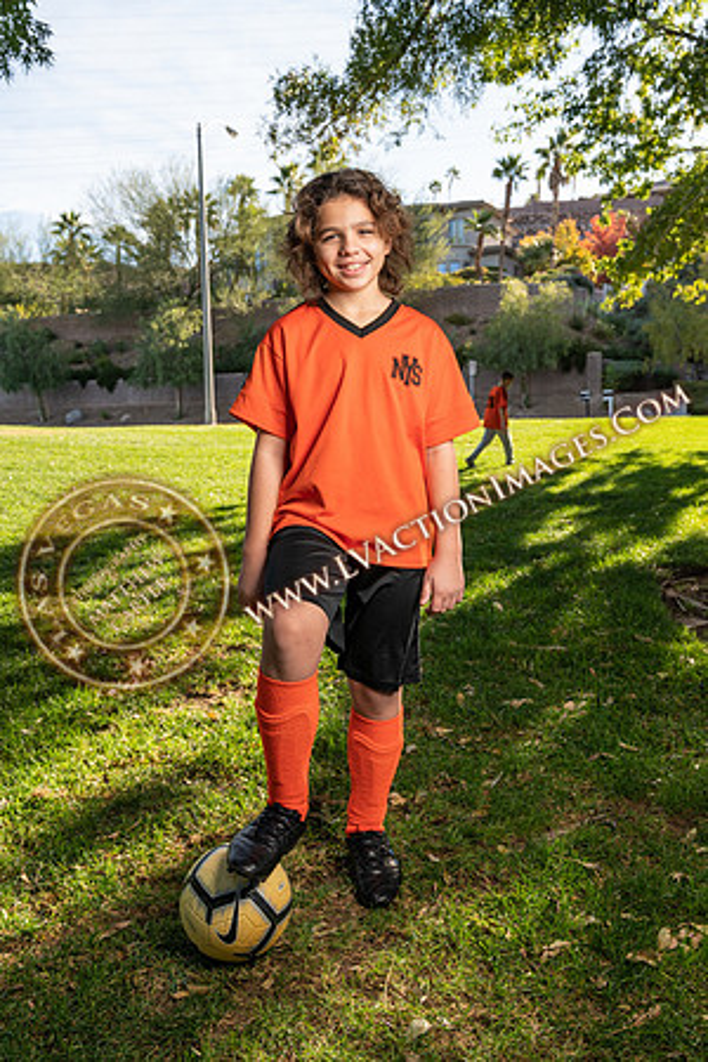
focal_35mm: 30
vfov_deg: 61.9
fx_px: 885
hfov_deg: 43.6
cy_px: 531
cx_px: 354
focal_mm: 30
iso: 100
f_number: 5.6
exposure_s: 1/160
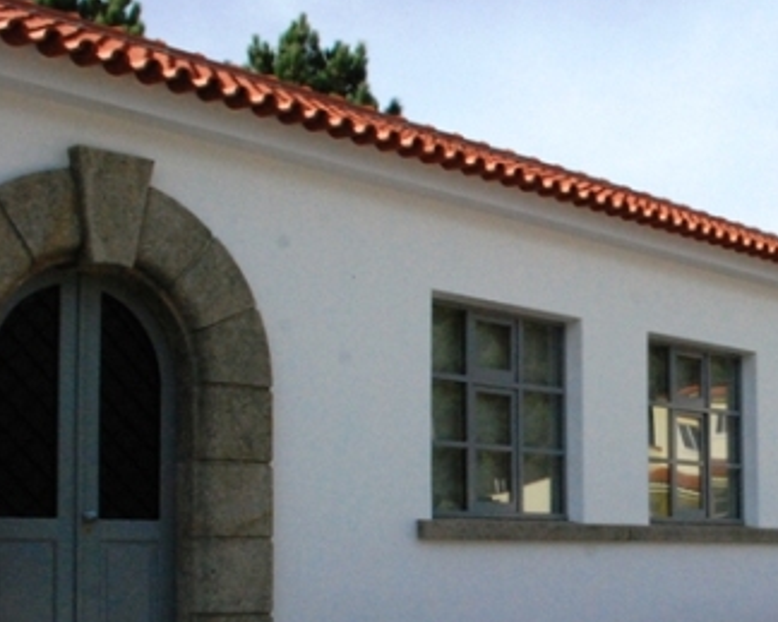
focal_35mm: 64
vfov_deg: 23.6
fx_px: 1473
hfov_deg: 28.4
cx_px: 711
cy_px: 478
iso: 1600
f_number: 14
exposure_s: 1/800
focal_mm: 20
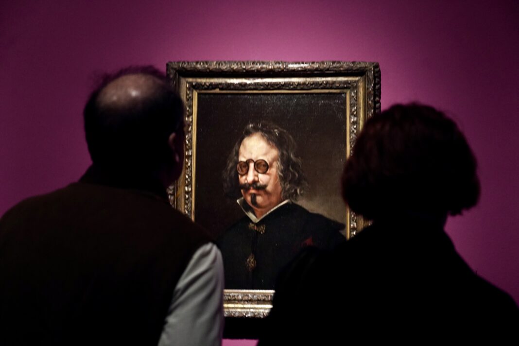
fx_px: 923
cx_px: 260
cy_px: 173
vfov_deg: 21.2
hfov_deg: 31.4
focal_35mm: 64
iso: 3200
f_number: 4
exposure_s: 1/60
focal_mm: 64
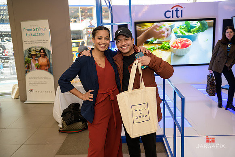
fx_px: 209
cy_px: 78
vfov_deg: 41.1
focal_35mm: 32
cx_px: 118
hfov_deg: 58.7
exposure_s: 1/100
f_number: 3.2
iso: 400
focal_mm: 32
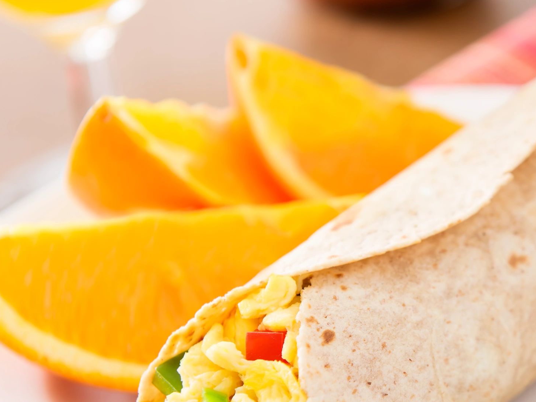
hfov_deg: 16.4
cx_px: 437
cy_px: 262
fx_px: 1843
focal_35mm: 119
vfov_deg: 12.4
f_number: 5.6
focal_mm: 70
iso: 100
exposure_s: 1/200
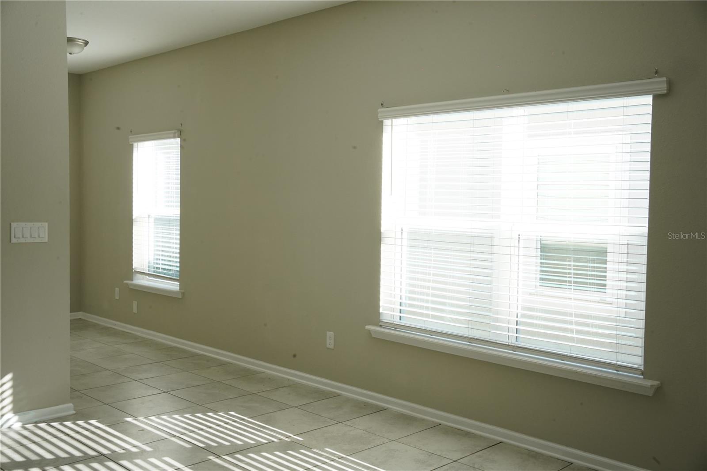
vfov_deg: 37.8
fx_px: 687
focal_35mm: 35
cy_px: 236
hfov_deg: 54.4
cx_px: 354
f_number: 18
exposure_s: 1/60
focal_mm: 35
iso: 2000
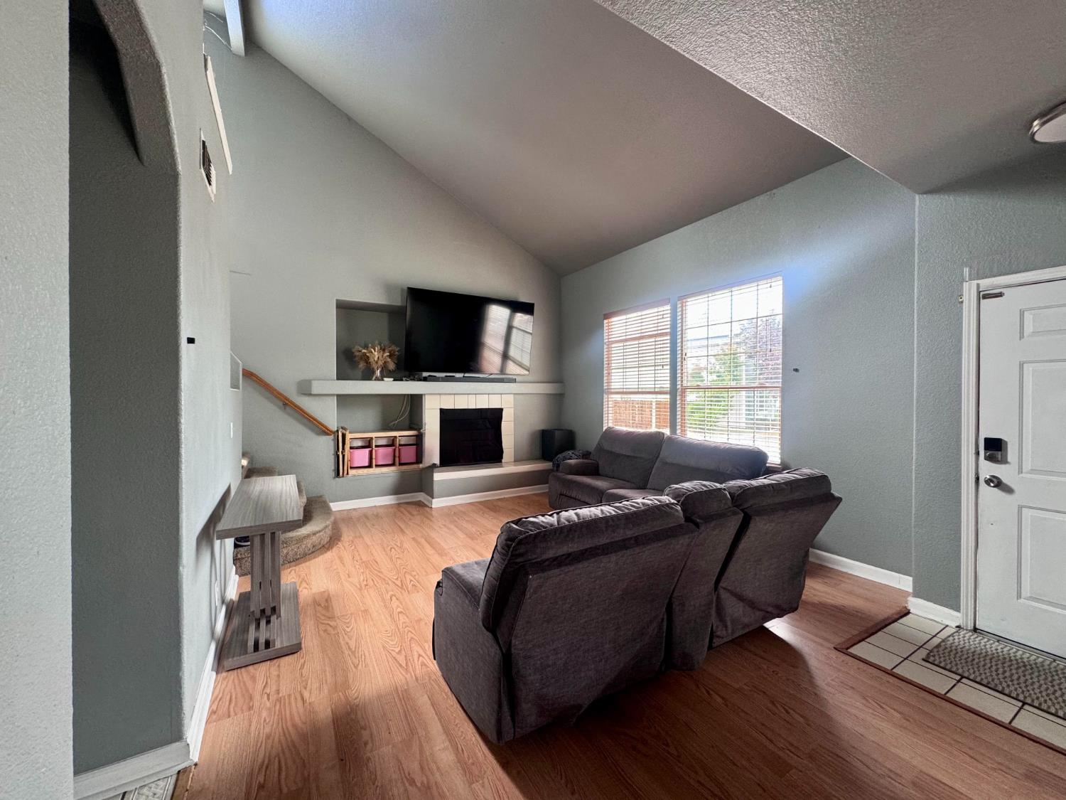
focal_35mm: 14
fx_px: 431
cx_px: 533
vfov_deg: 85.7
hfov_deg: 102.1
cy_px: 400
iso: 160
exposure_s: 1/99
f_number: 2.2
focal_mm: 2.22
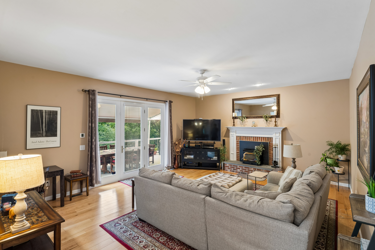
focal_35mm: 17
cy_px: 126
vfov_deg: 69.7
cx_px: 181
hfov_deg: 92.5
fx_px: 179
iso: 400
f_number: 13
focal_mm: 15.2
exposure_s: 1/1.67
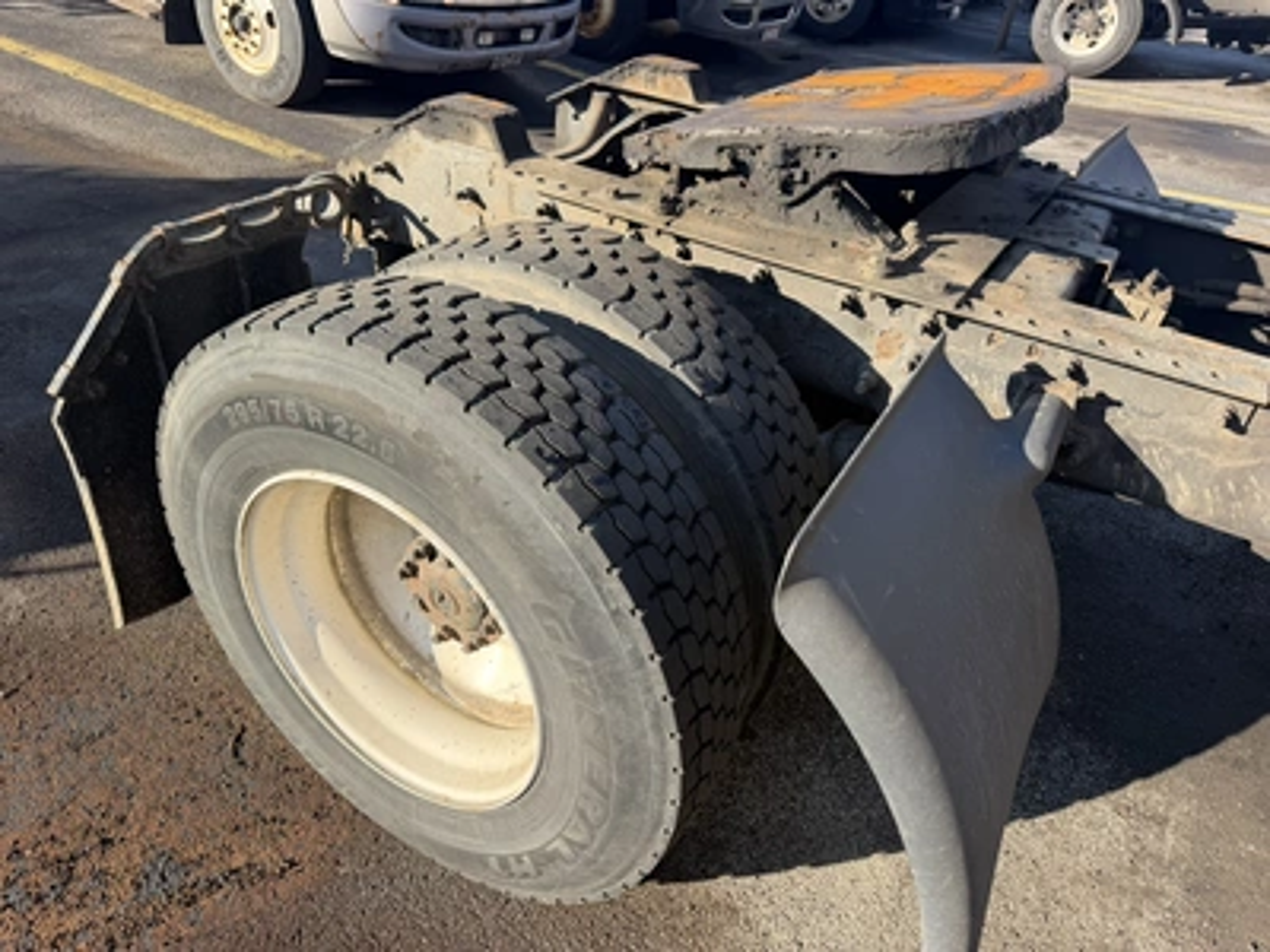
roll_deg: -4.4
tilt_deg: -32.5
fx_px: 881
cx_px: 635
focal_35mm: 24
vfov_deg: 56.8
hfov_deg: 71.6
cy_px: 476
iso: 100
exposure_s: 1/1292
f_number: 1.78
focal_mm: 6.76
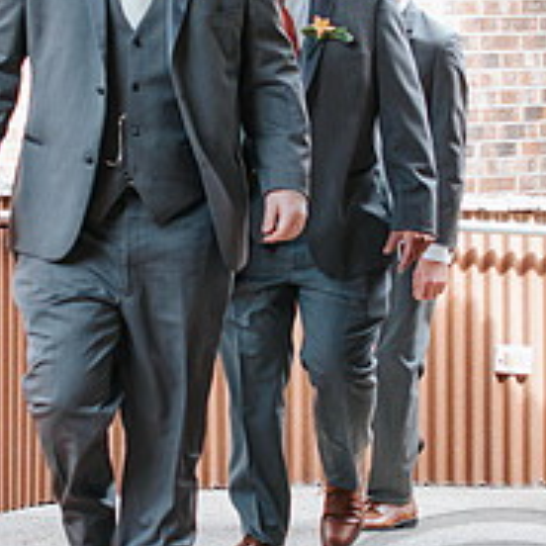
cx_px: 203
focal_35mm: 185
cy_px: 196
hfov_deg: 9.5
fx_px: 3301
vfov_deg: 9.4
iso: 800
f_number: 3.5
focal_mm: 35
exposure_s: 1/250
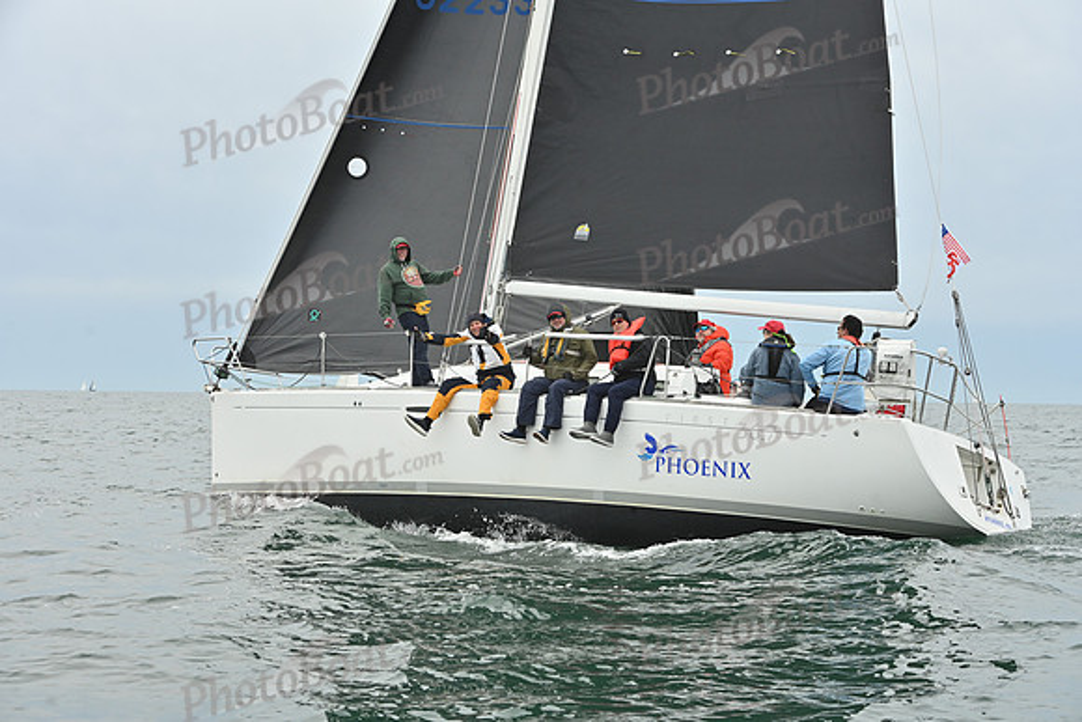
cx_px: 541
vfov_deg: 19.5
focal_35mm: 70
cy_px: 361
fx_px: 2104
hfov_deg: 28.8
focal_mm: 70
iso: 320
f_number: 7.1
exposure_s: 1/1000
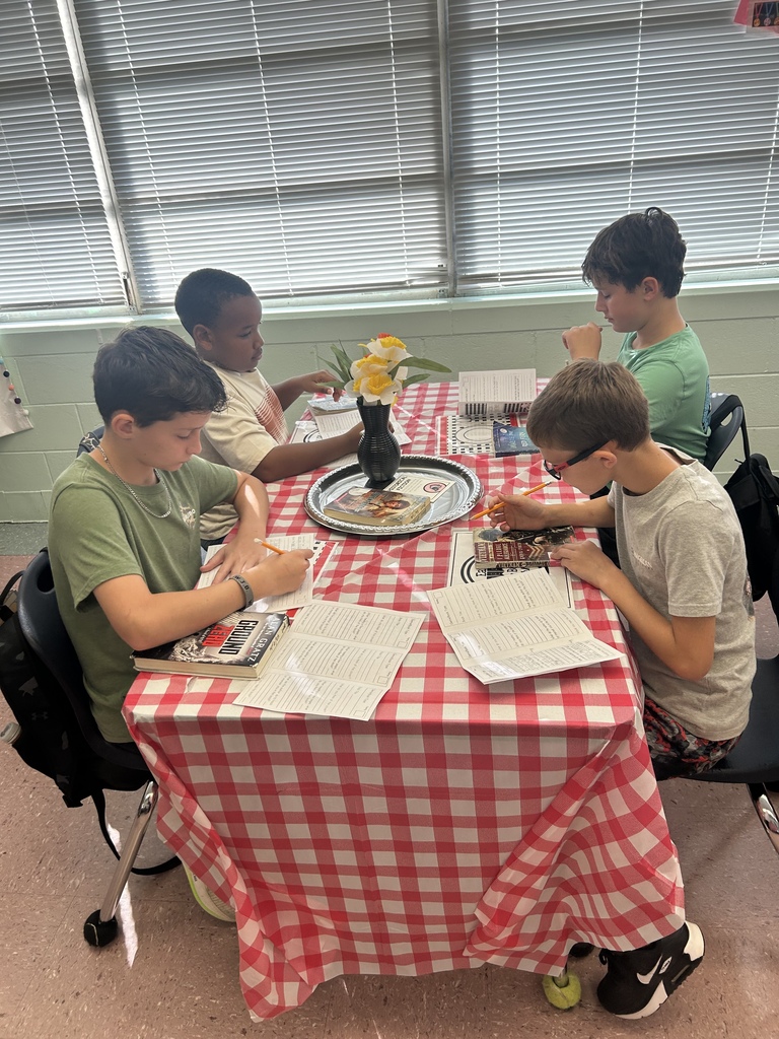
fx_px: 780
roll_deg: +5.3
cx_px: 390
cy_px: 520
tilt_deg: -28.3
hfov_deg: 53.1
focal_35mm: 26
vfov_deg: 67.3
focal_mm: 5.7
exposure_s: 1/215
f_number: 1.5
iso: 40
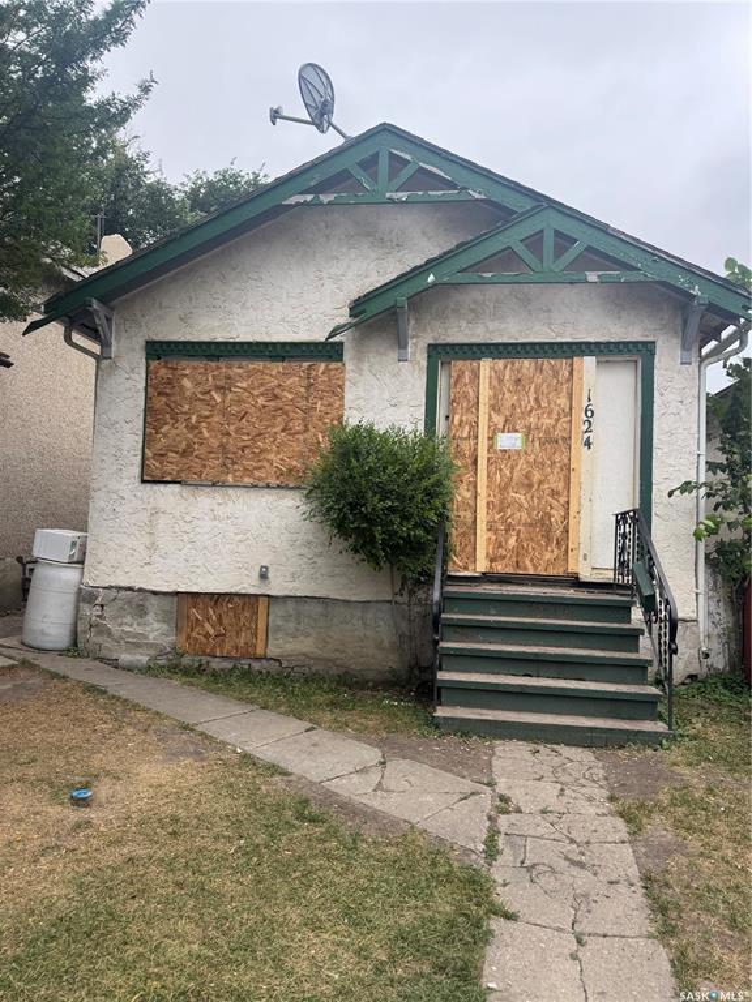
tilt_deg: +4.0
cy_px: 501
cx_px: 376
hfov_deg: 56.8
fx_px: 695
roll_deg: -2.1
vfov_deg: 71.6
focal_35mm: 24
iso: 80
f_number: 1.78
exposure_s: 1/558
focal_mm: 6.76
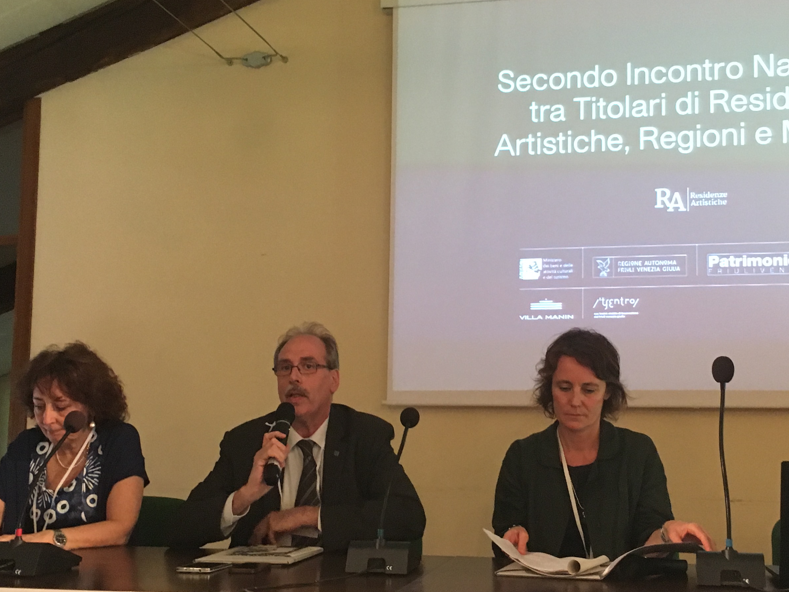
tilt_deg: +5.9
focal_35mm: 49
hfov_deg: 38.9
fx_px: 1117
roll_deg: -0.6
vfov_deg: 29.7
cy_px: 324
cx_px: 426
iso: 200
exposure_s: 1/25
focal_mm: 4.15
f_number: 2.2
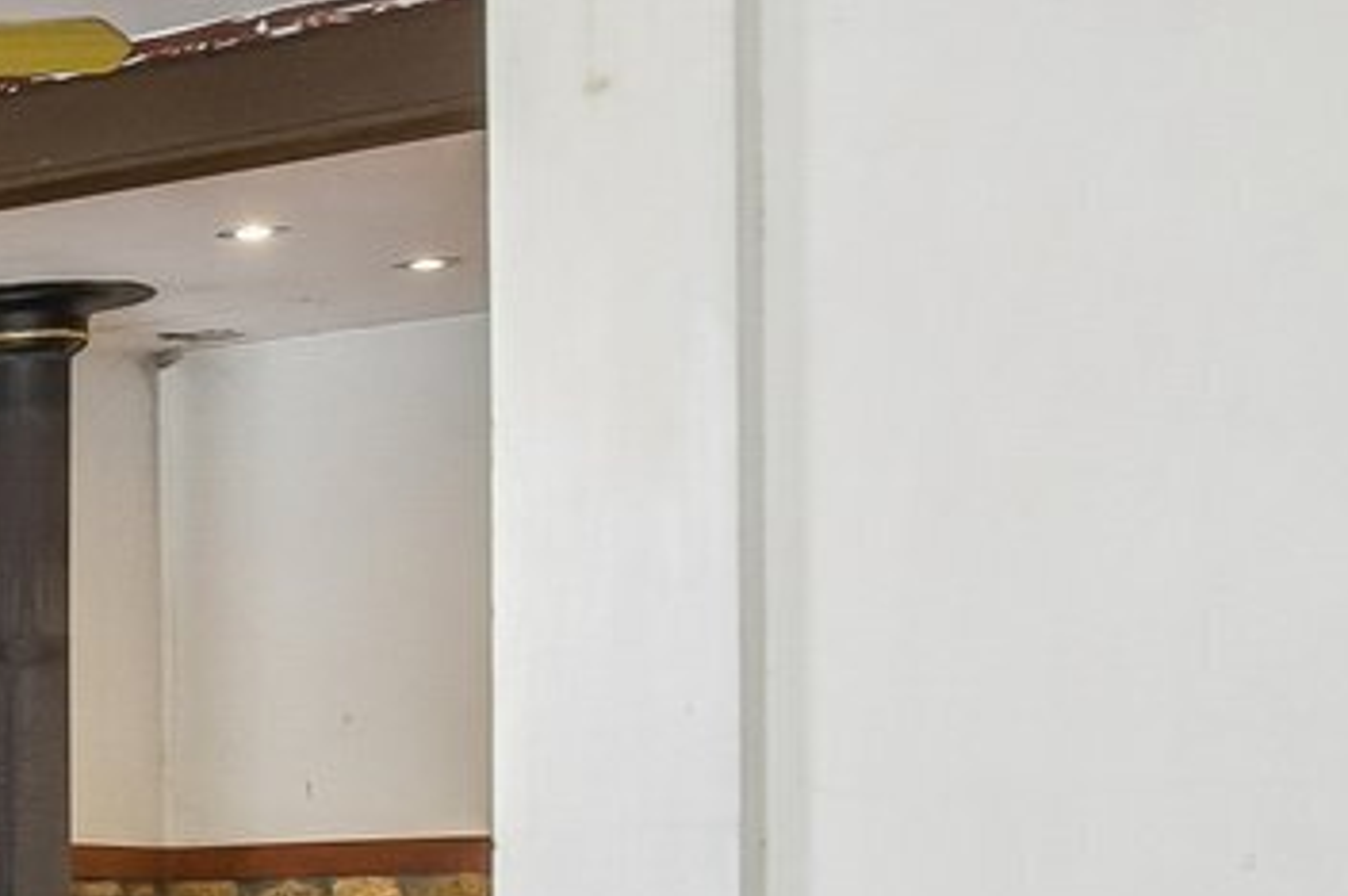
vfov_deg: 13.5
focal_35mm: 99
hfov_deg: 13.4
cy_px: 986
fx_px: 3703
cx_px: -2114
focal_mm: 17
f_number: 11
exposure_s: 1/6
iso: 400
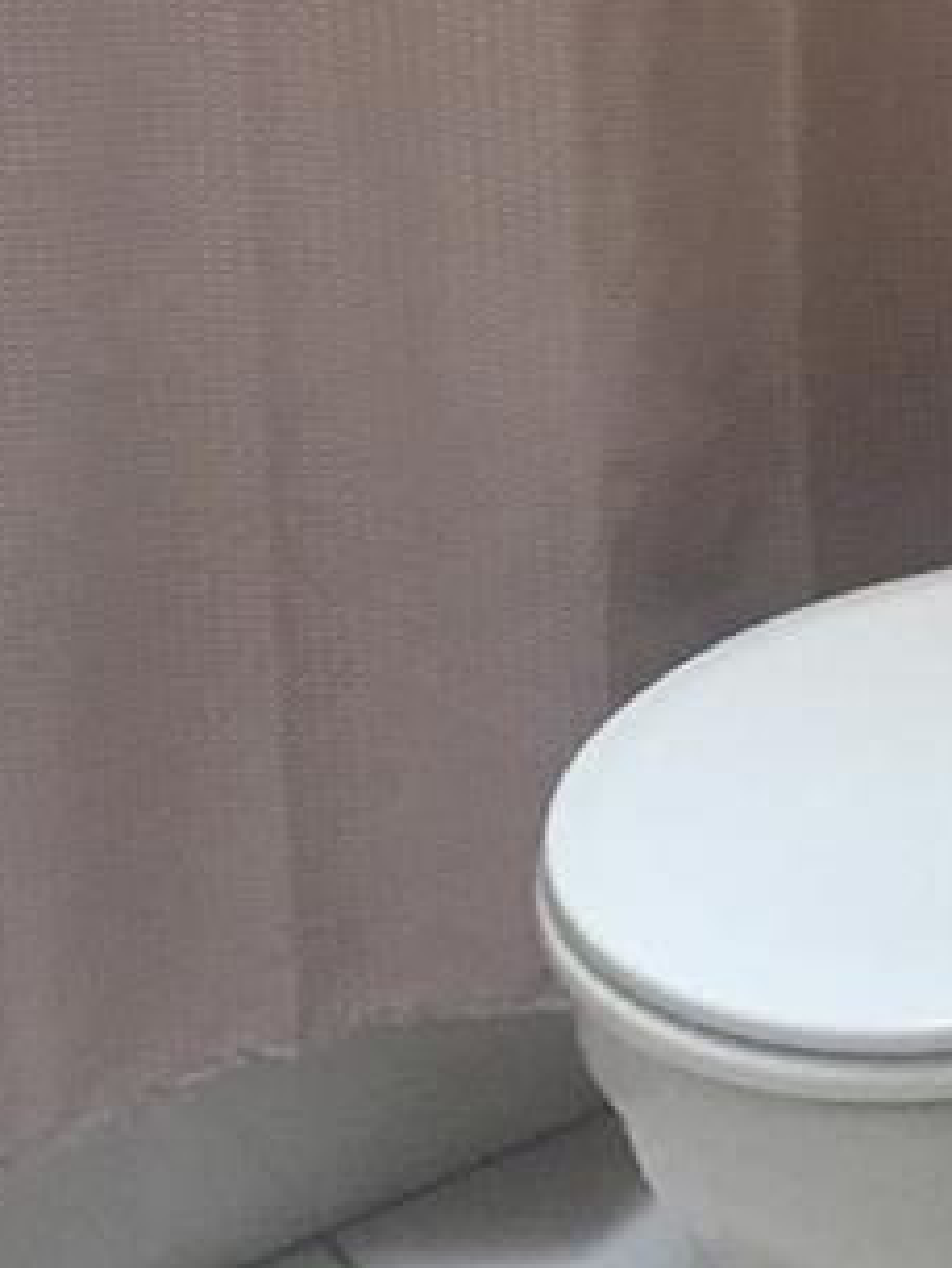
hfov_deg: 12.6
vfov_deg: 15.9
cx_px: 1243
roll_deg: +0.2
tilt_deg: -16.0
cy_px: -590
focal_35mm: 114
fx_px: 4177
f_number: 2.2
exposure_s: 1/30
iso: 160
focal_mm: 4.15
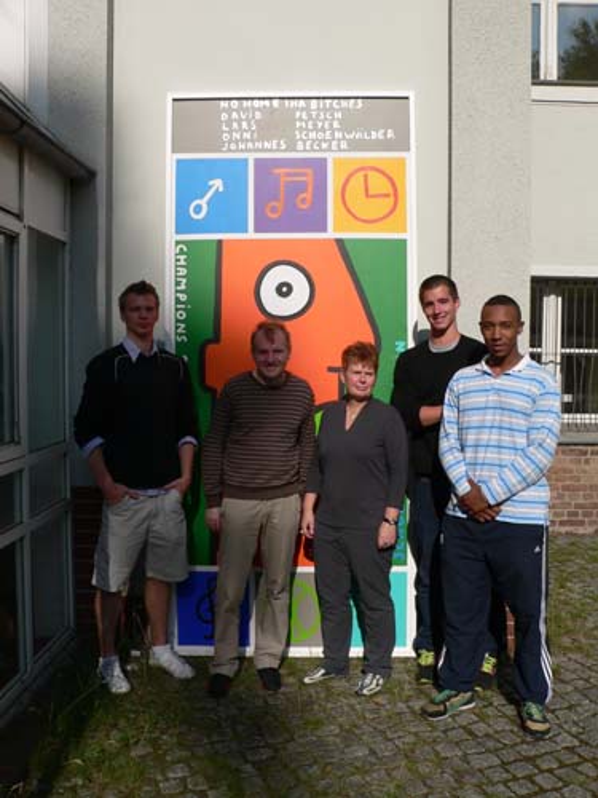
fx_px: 829
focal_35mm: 36
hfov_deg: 39.7
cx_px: 299
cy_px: 399
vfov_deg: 51.4
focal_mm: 6
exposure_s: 1/640
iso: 80
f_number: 5.6
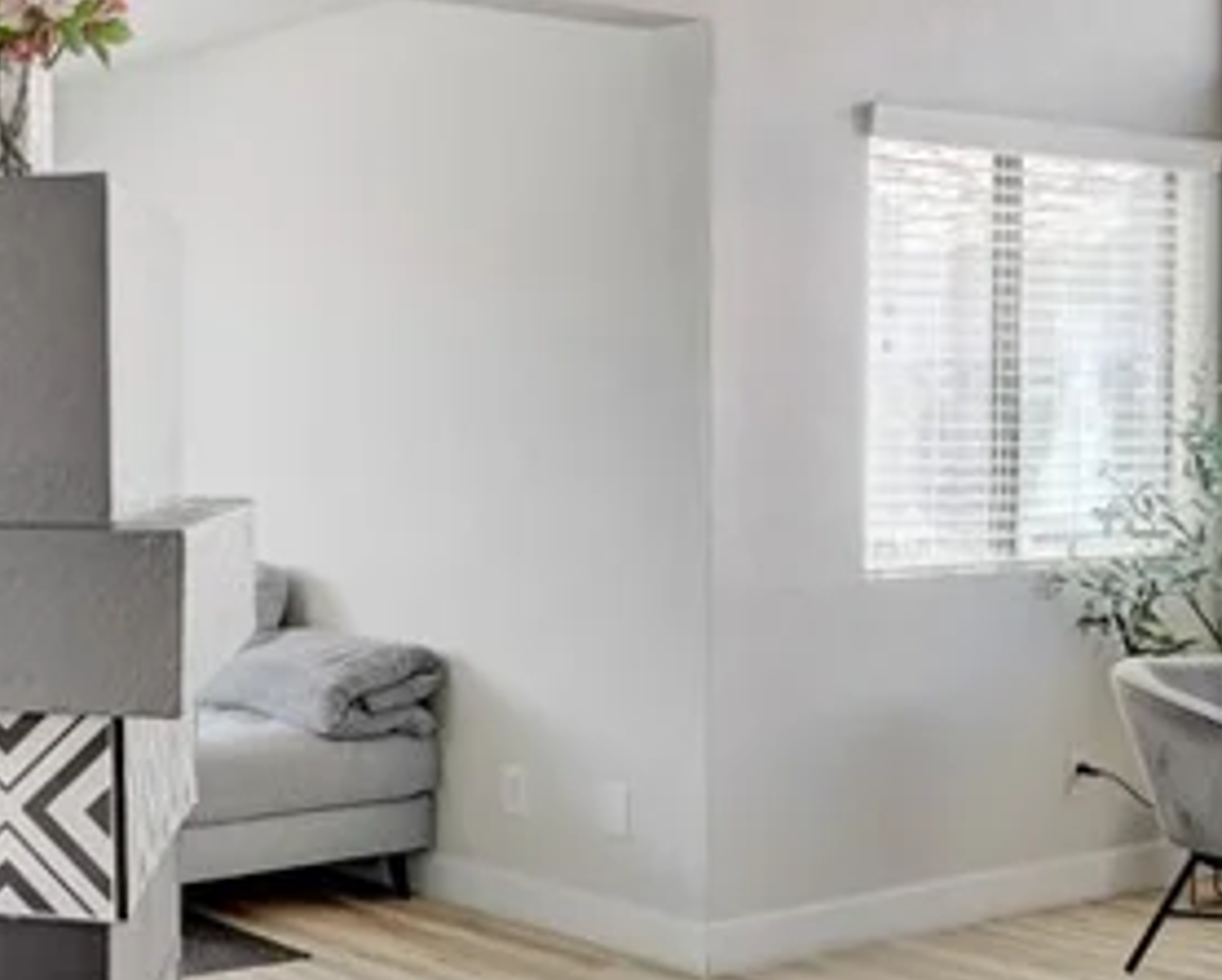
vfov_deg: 28.2
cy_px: 373
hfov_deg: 30.4
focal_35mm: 54
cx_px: -190
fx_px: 1945
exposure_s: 1/20
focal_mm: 15.5
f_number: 8
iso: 400
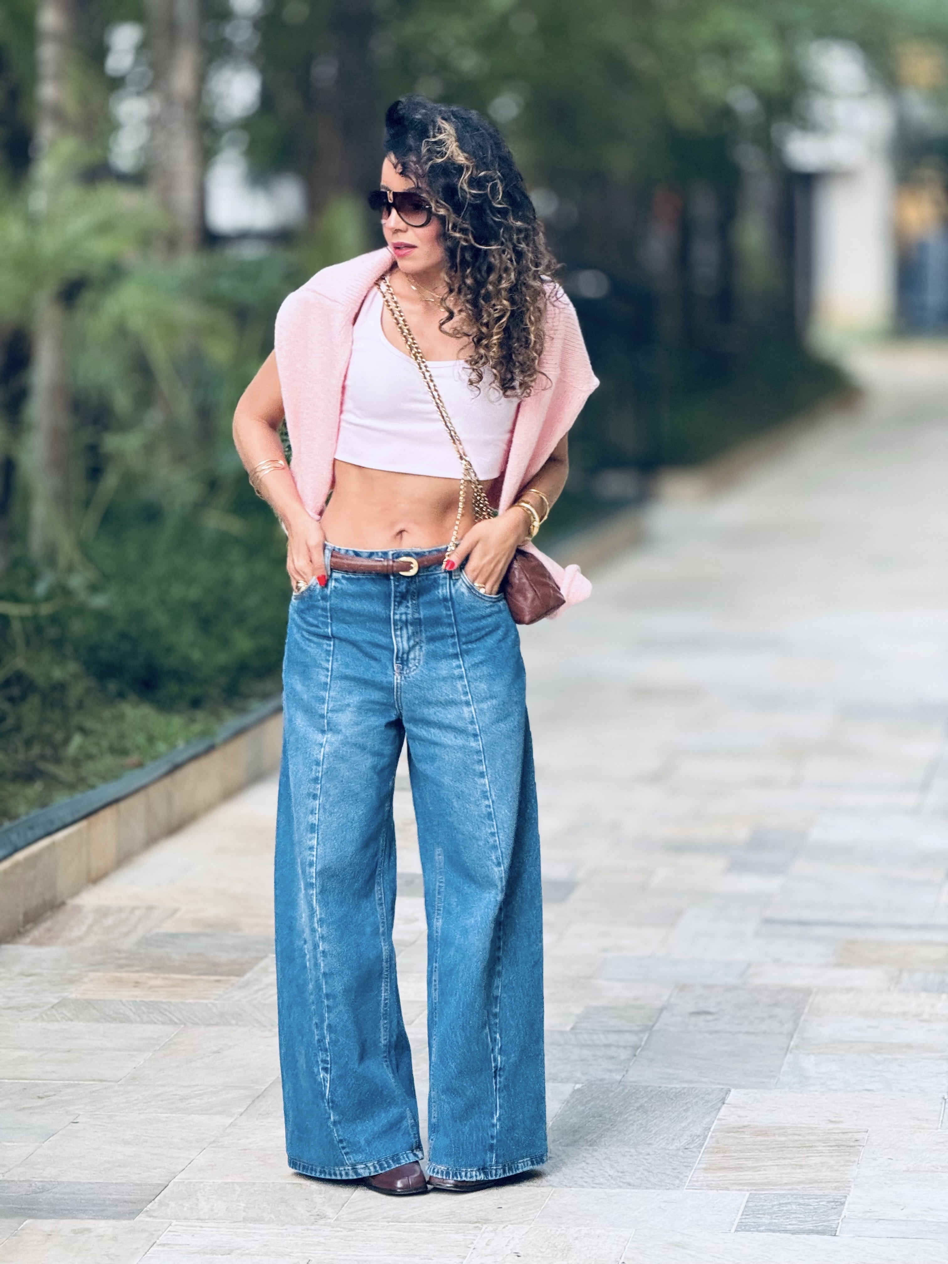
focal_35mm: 120
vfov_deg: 16.4
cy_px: 632
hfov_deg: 12.3
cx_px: 474
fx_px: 4382
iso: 320
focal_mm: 15.66
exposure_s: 1/60
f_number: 2.8
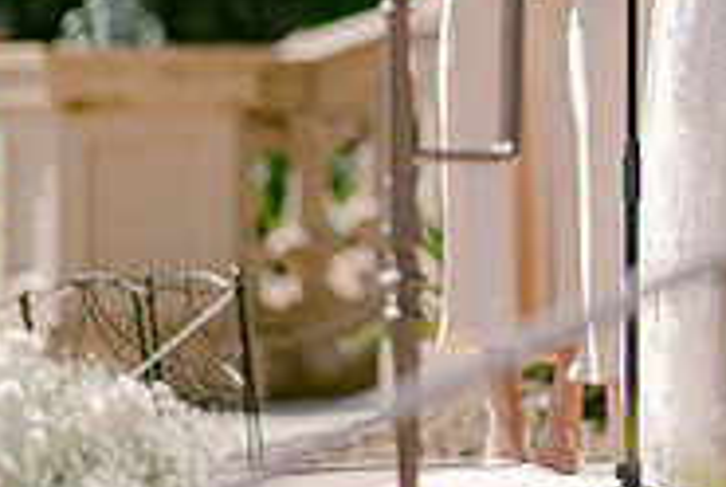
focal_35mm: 340
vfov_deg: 4.0
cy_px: -143
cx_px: 969
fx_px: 6868
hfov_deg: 6.0
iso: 200
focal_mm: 105
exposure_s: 1/10000
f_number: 1.4
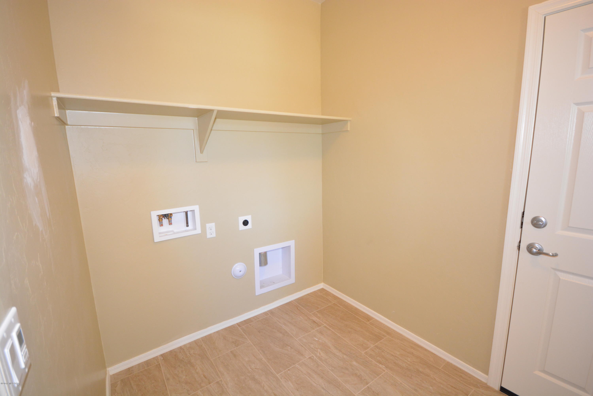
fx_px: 247
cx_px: 296
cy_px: 198
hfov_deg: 100.4
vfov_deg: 77.3
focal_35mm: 15
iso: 1100
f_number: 4
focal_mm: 10
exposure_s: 1/60
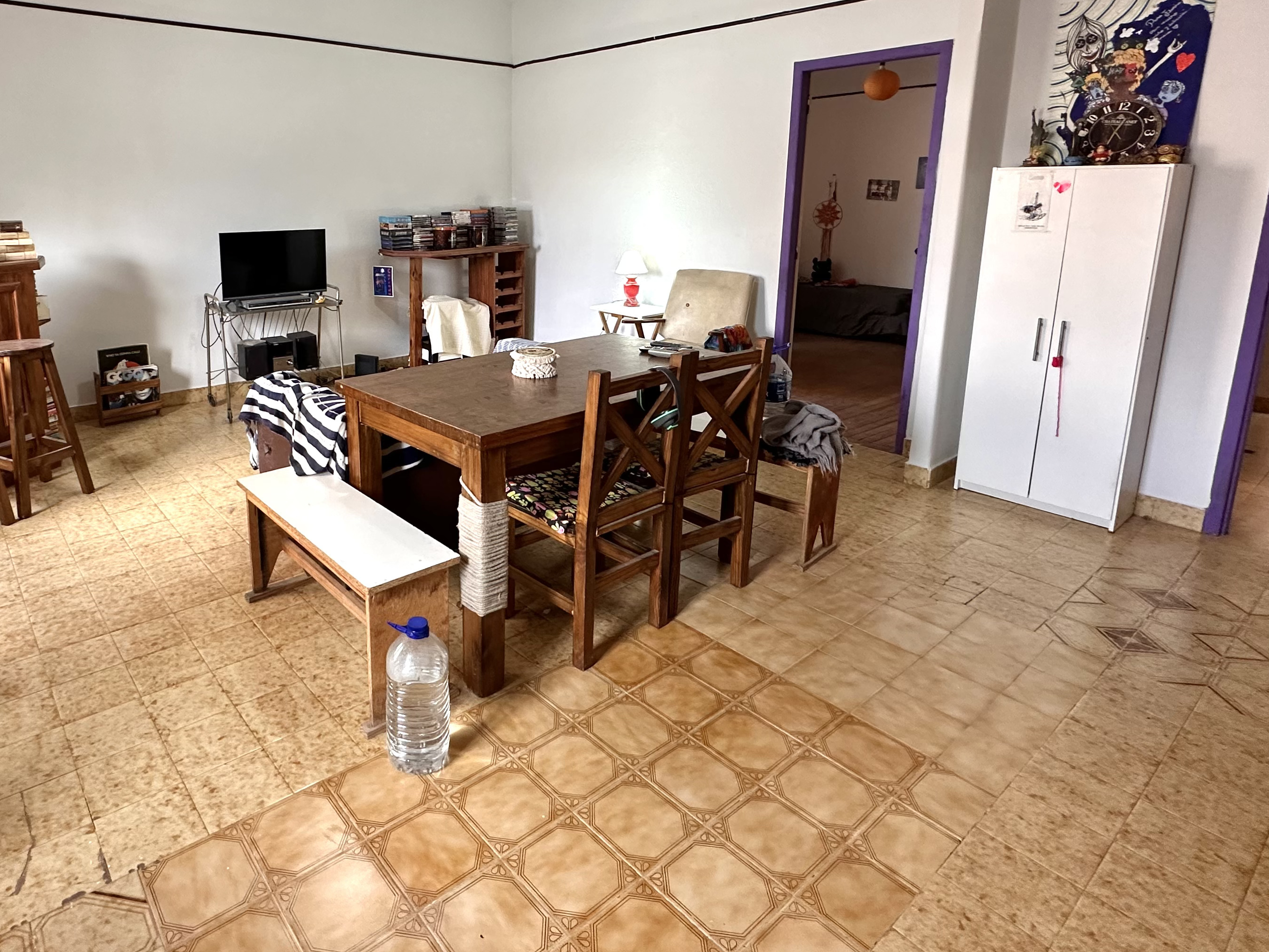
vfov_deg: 62.3
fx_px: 770
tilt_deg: -9.7
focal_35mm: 21
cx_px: 467
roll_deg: -0.5
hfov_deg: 77.4
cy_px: 339
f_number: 2.2
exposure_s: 1/100
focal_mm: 2.22
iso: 250
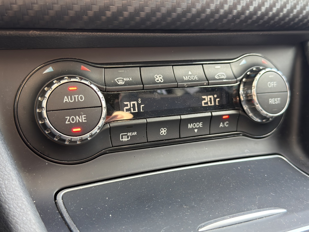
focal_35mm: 42
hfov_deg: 44.8
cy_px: 116
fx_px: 375
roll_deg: -1.1
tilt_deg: -15.2
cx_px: 154
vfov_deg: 34.3
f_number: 1.78
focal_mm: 6.76
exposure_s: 1/60
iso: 160
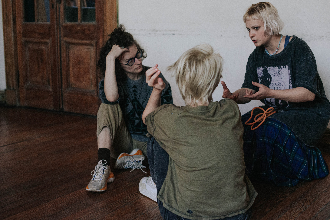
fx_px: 495
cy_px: 104
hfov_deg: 36.8
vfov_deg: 25.1
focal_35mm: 54
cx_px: 175
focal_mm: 50
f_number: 2.8
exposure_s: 1/250
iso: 5000
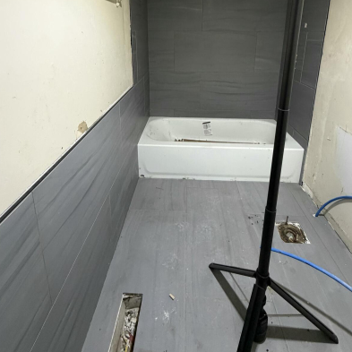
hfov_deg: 72.1
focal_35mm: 21
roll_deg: +0.4
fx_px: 242
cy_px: 94
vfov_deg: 68.2
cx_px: 177
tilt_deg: -15.3
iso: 400
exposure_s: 1/60
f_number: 2.2
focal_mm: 2.22
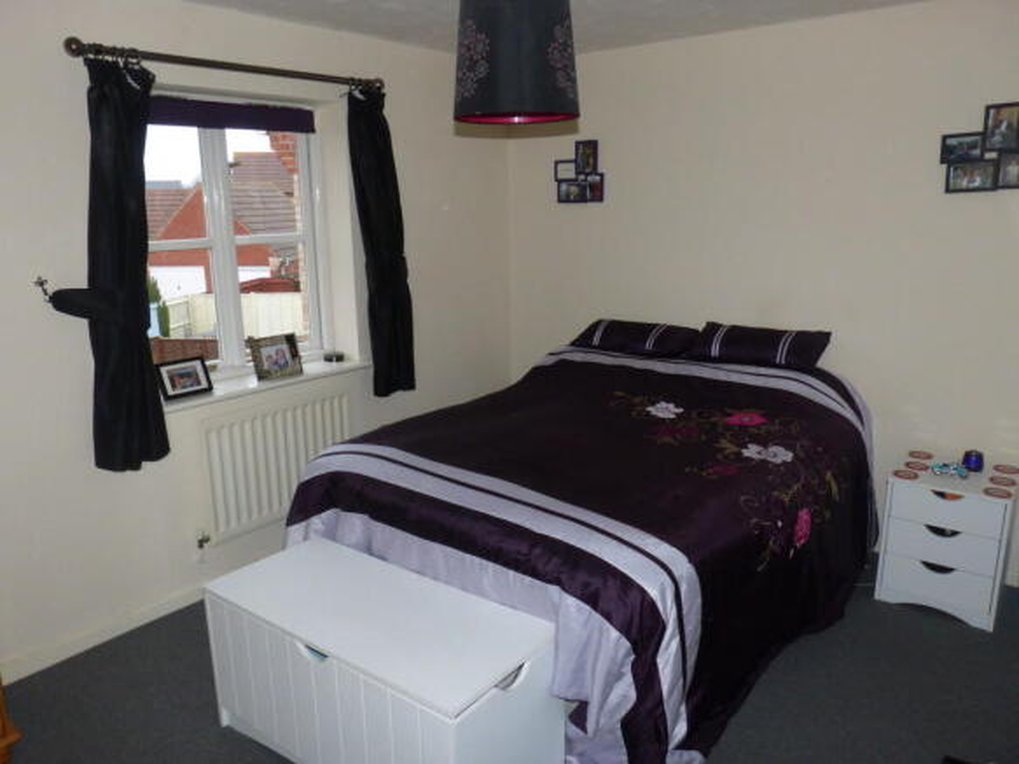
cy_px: 382
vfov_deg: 54.9
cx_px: 510
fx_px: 736
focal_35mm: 25
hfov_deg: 69.4
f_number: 5.6
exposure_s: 1/60
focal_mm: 4.5
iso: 400
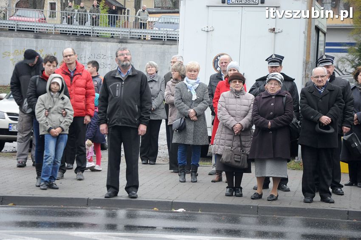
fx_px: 1127
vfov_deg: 12.2
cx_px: 180
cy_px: 120
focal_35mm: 112
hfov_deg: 18.2
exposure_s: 1/320
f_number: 5.3
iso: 1600
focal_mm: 75
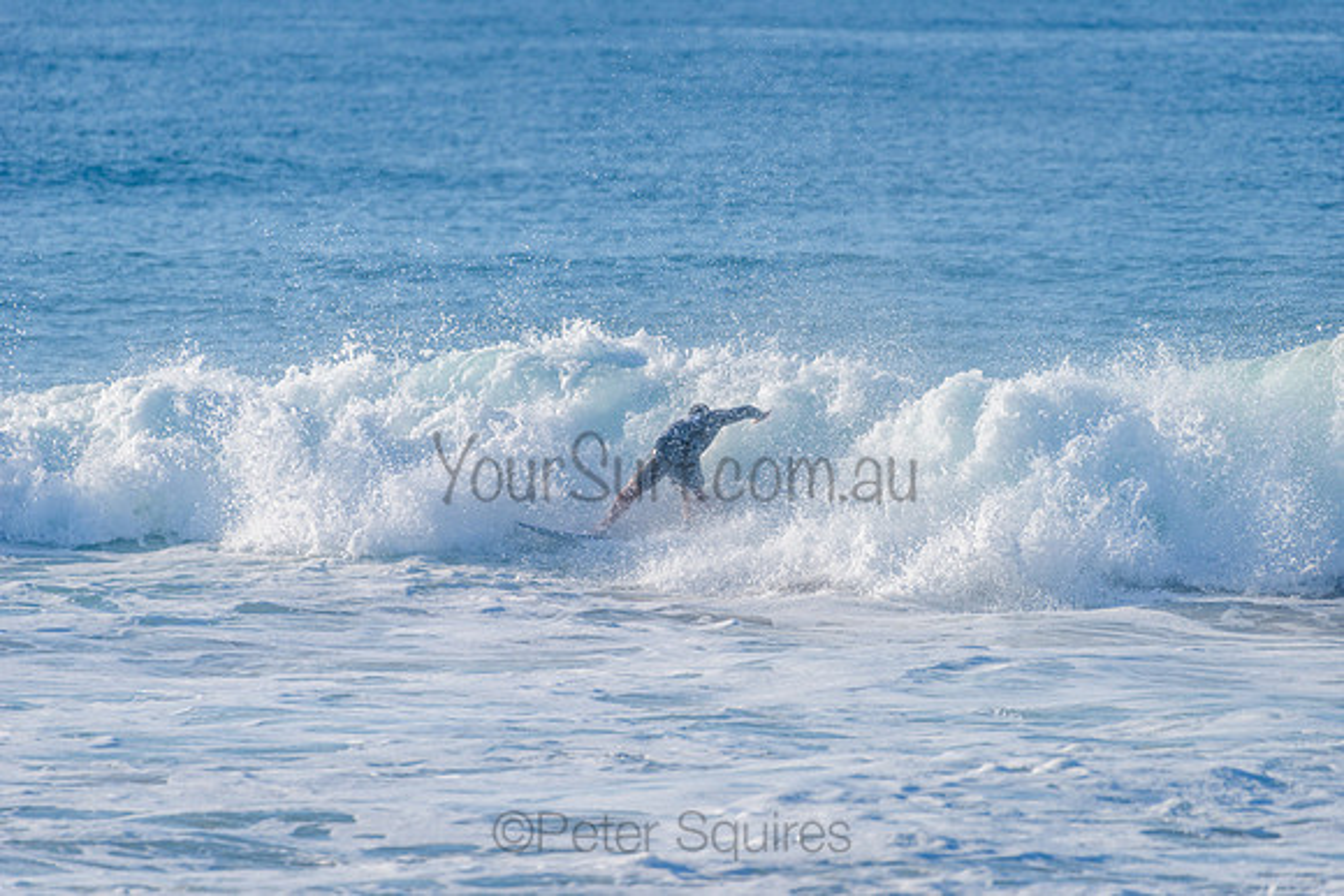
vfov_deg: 2.8
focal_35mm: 500
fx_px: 18670
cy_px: 448
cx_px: 672
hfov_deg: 4.1
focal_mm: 500
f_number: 5.6
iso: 220
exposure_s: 1/2000
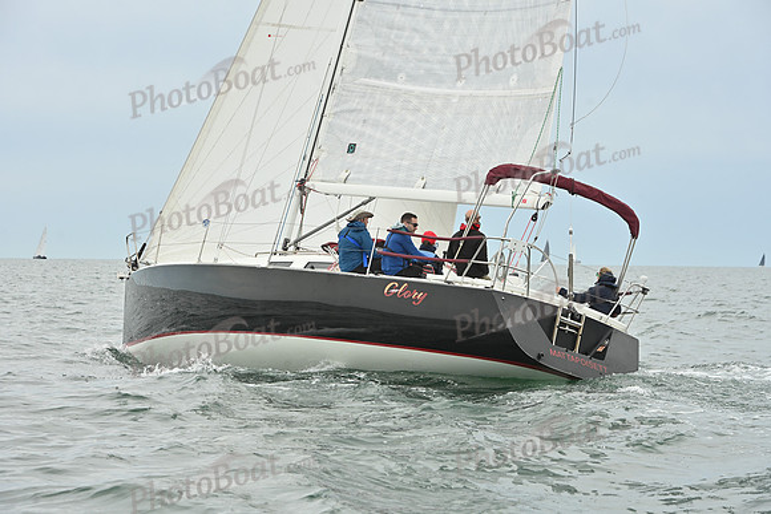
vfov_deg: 11.8
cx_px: 386
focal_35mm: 116
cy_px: 257
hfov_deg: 17.6
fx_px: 2485
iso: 320
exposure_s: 1/1000
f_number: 9
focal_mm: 116
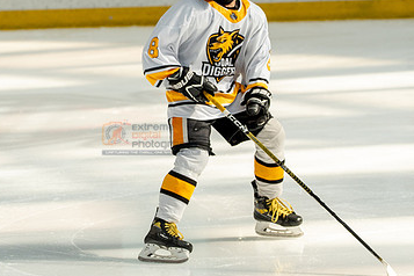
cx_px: 152
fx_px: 2967
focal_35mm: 258
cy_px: 137
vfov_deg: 5.3
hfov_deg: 8.0
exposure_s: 1/1600
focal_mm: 106
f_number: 3.5
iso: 800
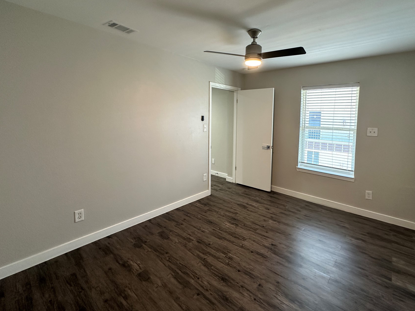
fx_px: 204
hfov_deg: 90.8
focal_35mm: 17
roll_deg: -0.9
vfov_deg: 74.3
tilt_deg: -3.9
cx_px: 227
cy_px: 132
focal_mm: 2.22
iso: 200
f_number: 2.2
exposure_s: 1/60
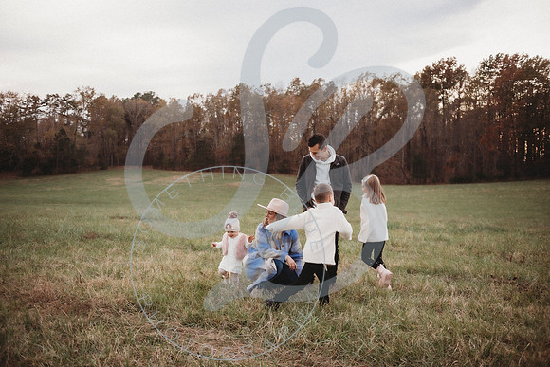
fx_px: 443
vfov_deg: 45.0
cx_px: 275
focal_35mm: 29
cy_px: 184
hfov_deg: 63.6
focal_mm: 29
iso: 250
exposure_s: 1/250
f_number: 2.8
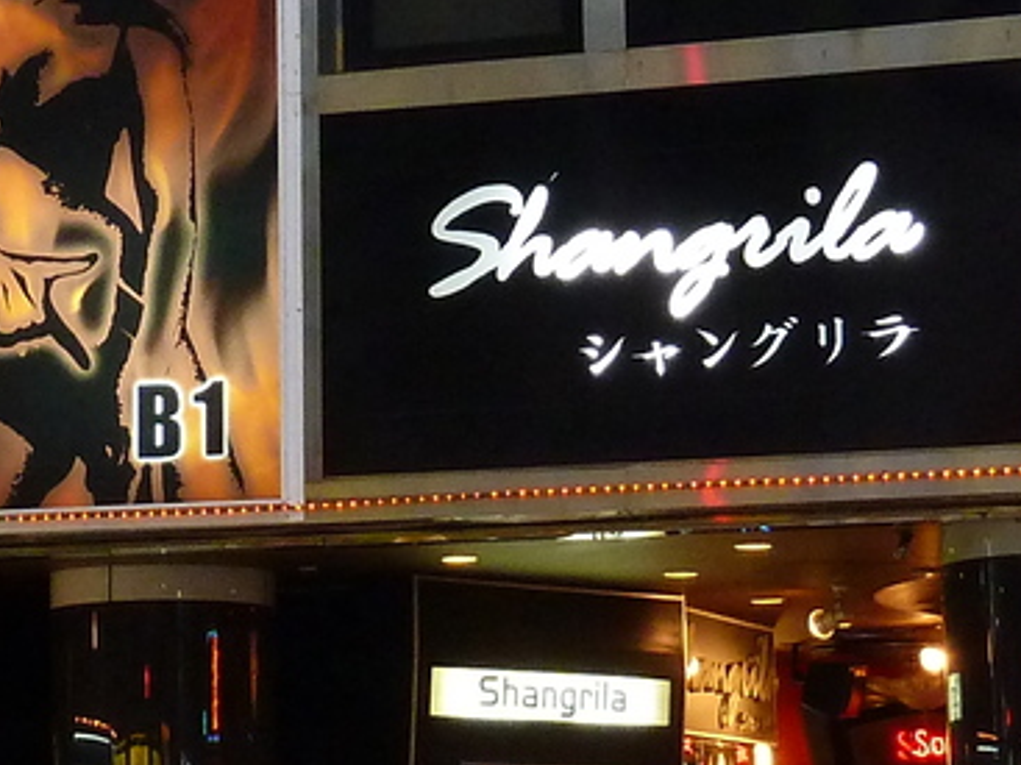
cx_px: 256
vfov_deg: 13.6
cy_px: 325
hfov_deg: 17.9
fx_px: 3214
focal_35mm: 109
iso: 320
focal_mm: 4.1
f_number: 3.3
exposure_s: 1/30
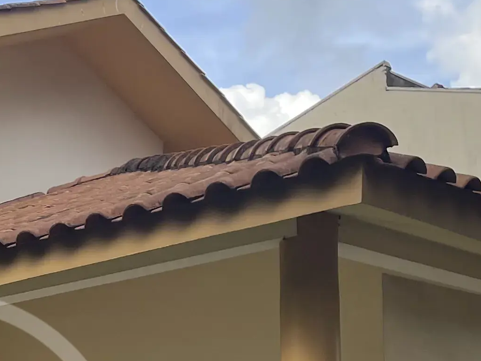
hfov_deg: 18.5
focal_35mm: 102
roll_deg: +0.1
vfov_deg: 13.9
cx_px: -58
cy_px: 477
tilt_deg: +5.6
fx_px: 1417
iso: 32
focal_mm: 4.2
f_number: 1.6
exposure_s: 1/1082
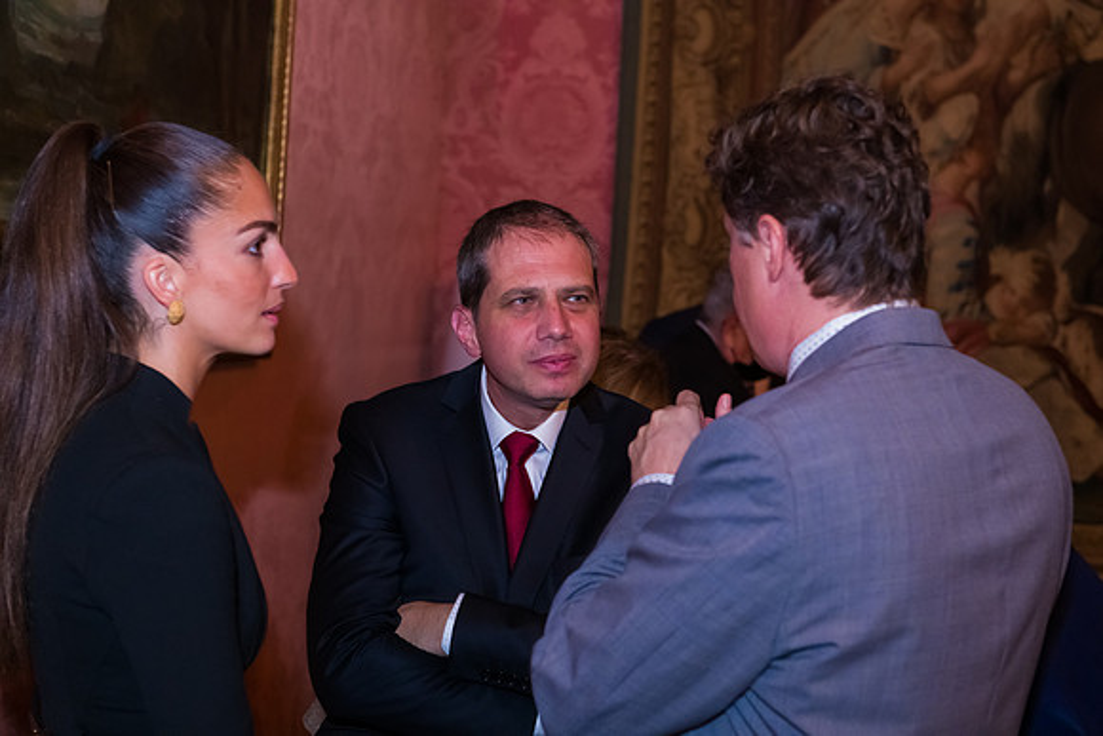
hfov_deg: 28.8
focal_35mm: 70
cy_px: 368
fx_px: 2145
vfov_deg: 19.5
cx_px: 552
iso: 3200
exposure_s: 1/80
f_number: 5
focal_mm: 70
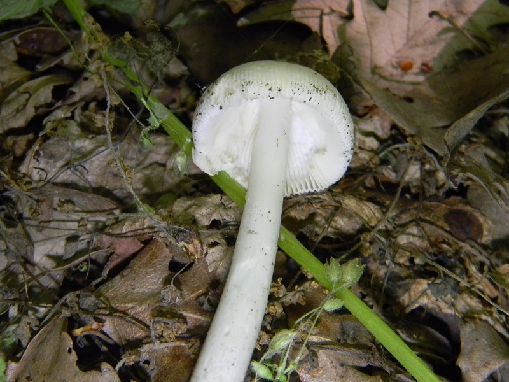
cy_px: 191
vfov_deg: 17.8
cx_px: 254
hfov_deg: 23.6
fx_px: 1220
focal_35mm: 83
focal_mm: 15.1
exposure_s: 1/21.5
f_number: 4.5
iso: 400
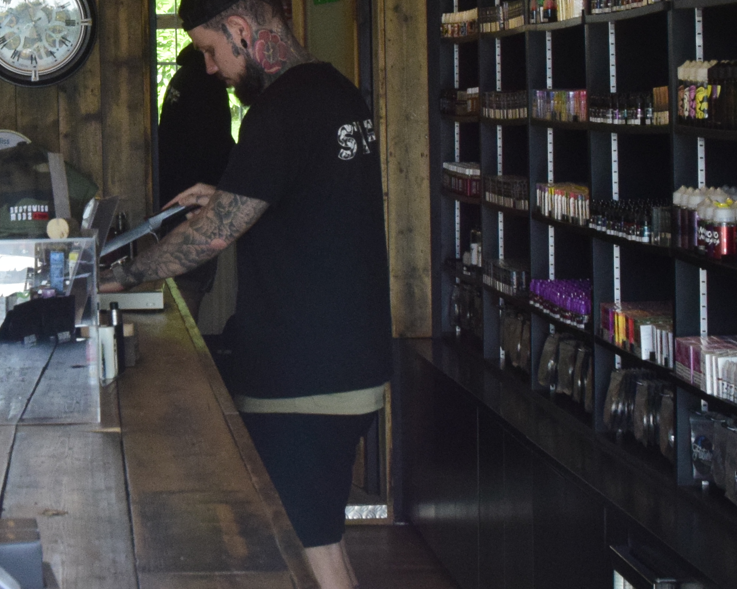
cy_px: 98
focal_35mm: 110
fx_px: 2399
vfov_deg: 13.9
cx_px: -62
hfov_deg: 16.9
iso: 1600
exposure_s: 1/160
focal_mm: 24
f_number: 16
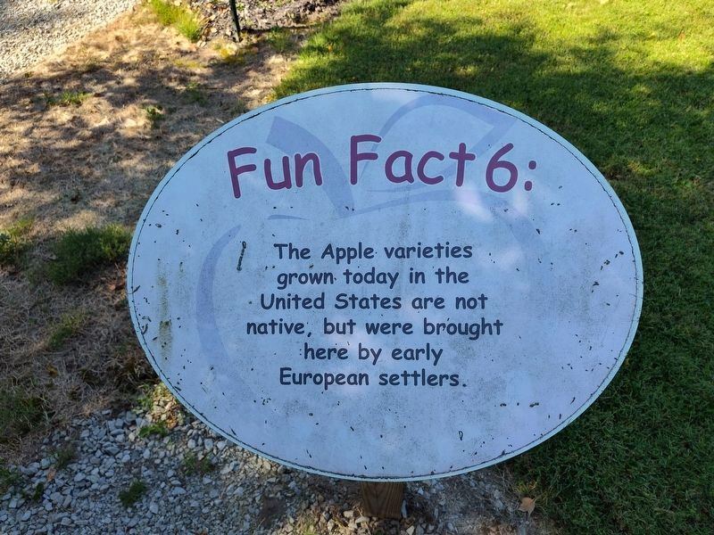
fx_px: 474
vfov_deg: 58.9
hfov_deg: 73.9
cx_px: 357
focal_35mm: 23
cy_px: 268
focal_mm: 5.56
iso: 100
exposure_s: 1/324
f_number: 1.8
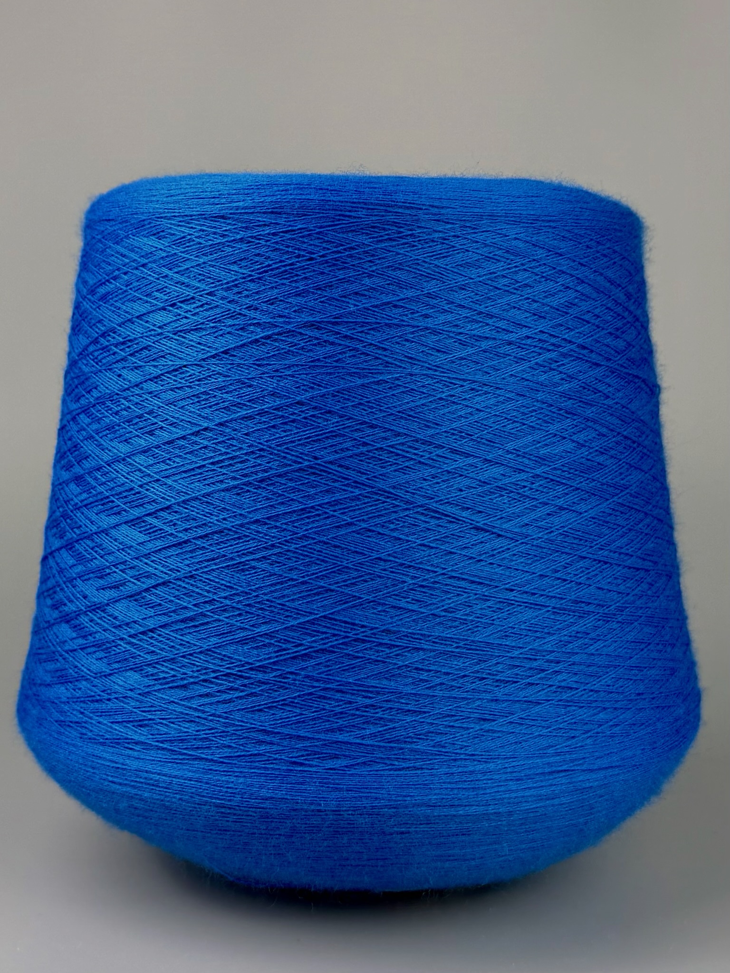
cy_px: 486
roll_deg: +0.0
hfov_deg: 56.8
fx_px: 675
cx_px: 365
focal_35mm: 24
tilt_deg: -3.0
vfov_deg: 71.6
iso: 80
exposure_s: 1/448
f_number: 1.78
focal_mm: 6.76
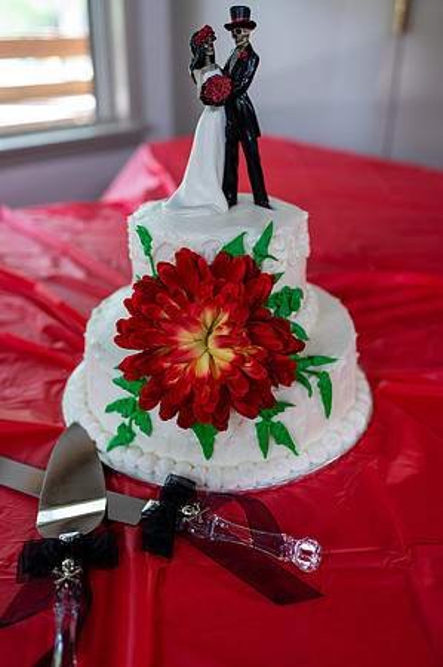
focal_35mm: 35
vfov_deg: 54.5
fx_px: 647
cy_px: 334
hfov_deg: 37.8
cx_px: 222
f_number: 2.8
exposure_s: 1/160
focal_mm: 35
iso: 1250
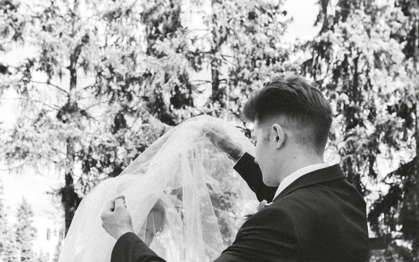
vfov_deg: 23.5
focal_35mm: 54
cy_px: 220
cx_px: 210
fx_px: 617
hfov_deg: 37.5
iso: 320
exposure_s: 1/500
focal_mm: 35
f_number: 4
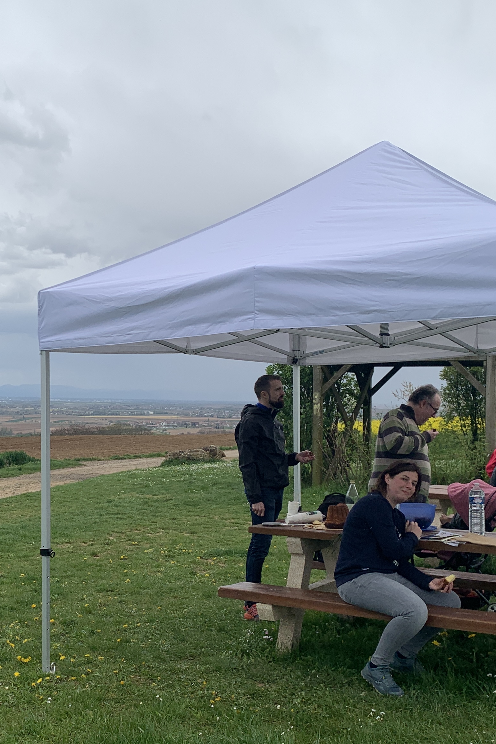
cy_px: 417
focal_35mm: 47
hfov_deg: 28.2
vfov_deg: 41.8
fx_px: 971
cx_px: 125
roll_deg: -1.4
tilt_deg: -1.6
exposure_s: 1/1812
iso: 25
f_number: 1.8
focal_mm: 4.25
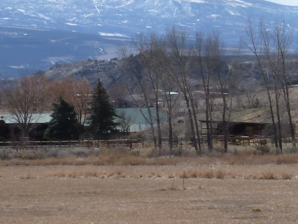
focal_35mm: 264
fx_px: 2273
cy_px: 286
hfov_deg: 7.3
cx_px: 478
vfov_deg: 5.6
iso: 100
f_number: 5
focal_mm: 13.6
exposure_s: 1/500
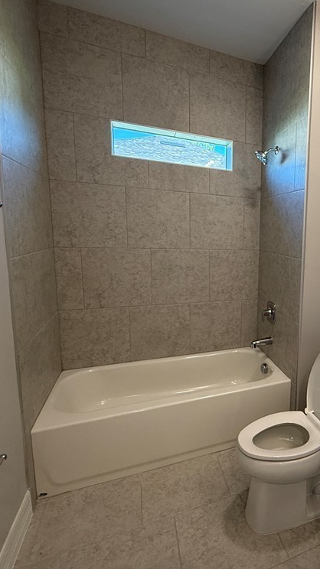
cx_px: 297
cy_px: 278
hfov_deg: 47.3
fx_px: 317
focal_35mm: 21
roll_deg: -2.4
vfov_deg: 83.8
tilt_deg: -8.0
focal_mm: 2.22
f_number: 2.2
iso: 250
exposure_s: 1/120
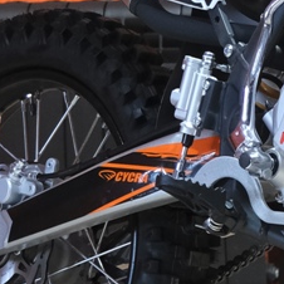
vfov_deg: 5.2
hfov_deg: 5.1
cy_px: -30
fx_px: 3128
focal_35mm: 337
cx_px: 511
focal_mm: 37.6
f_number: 4
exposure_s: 1/100
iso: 1600
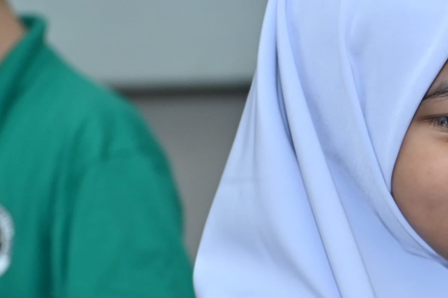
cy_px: 265
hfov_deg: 8.5
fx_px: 2935
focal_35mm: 236
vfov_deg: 5.8
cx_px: 675
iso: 1000
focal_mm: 62
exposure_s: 1/160
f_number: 3.5
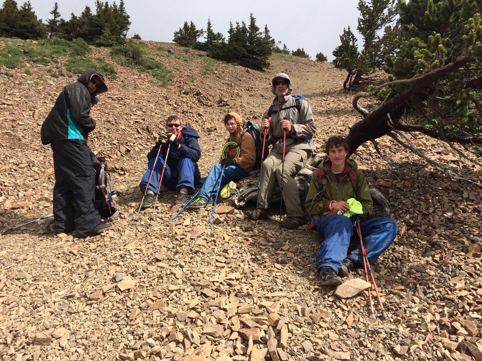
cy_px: 180
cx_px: 241
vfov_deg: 48.2
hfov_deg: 61.7
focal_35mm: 29
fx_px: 404
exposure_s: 1/2283
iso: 32
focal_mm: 4.15
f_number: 2.2
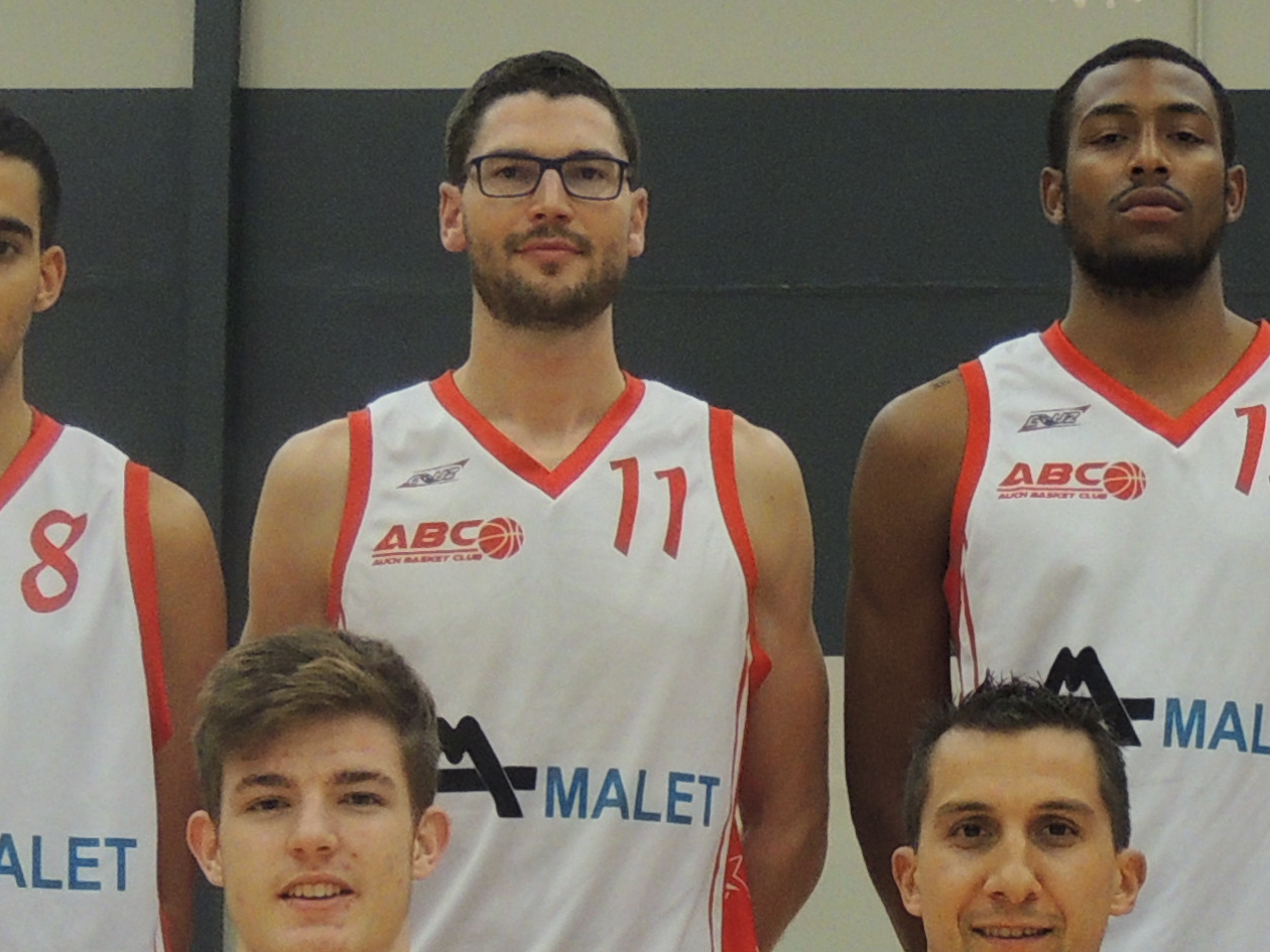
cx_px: 952
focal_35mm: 128
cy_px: 992
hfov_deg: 15.3
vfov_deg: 11.4
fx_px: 4696
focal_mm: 6.2
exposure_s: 1/50
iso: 280
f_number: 3.3
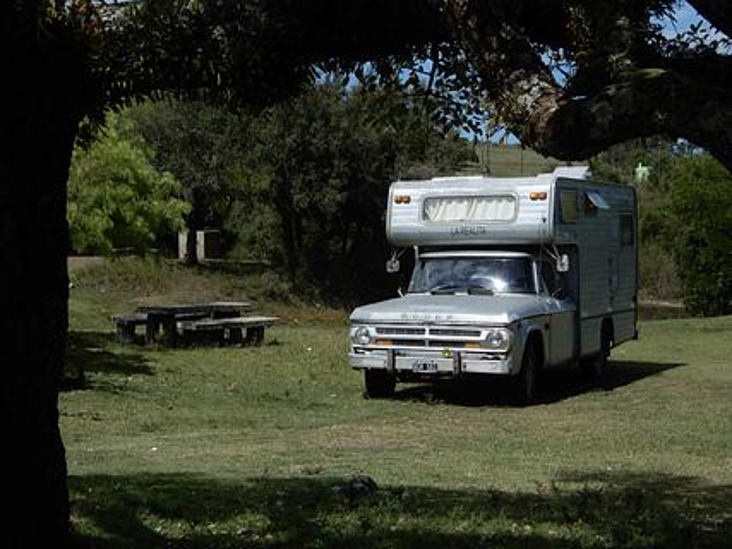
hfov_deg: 27.8
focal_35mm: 70
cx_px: 366
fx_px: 1480
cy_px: 274
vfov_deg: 21.0
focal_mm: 12.5
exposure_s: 1/1600
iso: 100
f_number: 4.5
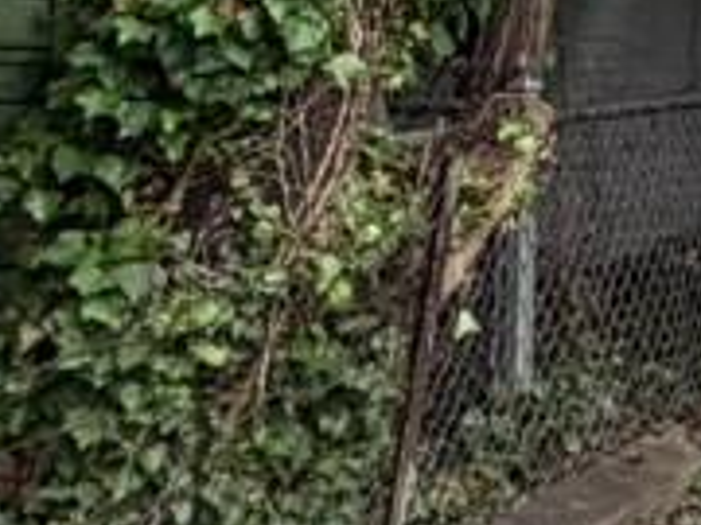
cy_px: -187
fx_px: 2268
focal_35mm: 112
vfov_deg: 12.7
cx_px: 1679
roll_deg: -0.5
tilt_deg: +5.7
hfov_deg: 13.2
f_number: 2.2
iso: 50
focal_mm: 2.22
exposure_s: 1/502
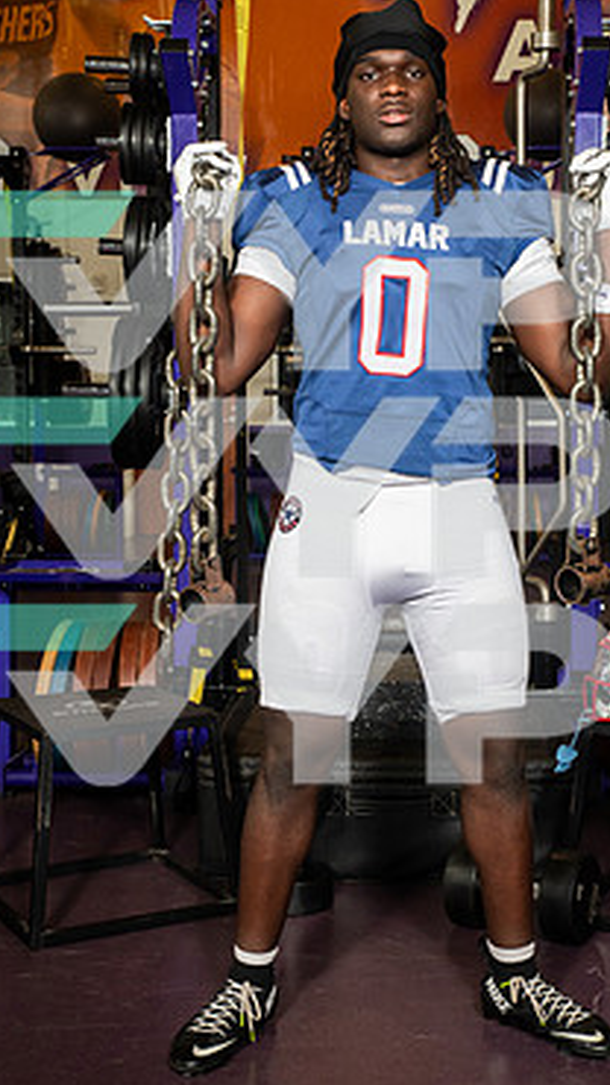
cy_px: 490
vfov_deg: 37.2
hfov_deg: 21.4
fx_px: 1611
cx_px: 399
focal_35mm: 56
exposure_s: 1/250
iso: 800
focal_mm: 44
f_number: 7.1
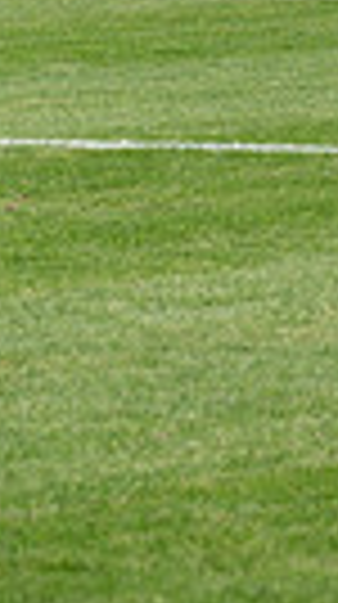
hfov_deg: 2.6
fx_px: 7325
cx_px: 1235
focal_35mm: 458
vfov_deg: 4.7
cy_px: -173
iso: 320
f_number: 5
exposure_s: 1/320
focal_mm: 100
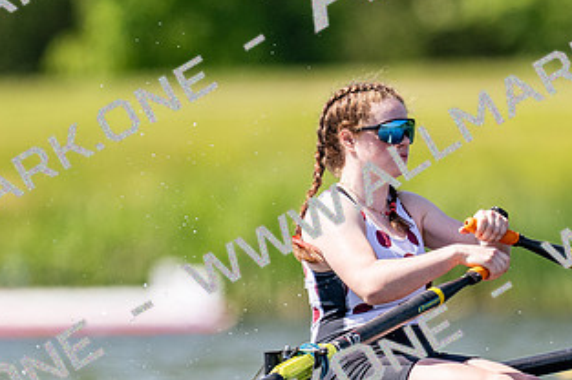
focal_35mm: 1669
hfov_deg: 1.2
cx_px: 408
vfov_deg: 0.8
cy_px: 300
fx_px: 26490
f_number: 4
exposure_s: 1/2500
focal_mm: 600
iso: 320
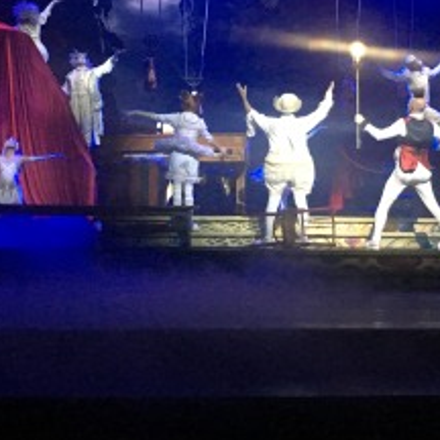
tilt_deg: +4.9
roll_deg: -0.3
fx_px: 1093
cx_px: 312
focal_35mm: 76
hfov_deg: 22.6
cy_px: 161
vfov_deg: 22.7
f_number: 2.2
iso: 200
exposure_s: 1/30
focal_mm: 4.15
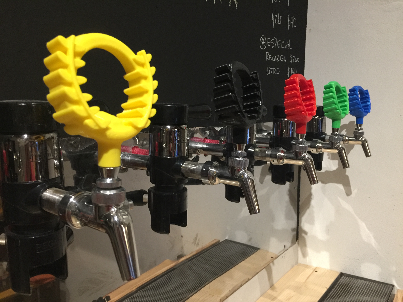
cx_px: 202
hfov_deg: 61.7
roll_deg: +0.8
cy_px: 151
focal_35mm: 29
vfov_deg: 48.2
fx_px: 338
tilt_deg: -5.7
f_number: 2.2
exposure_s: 1/10
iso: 125
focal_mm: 4.15
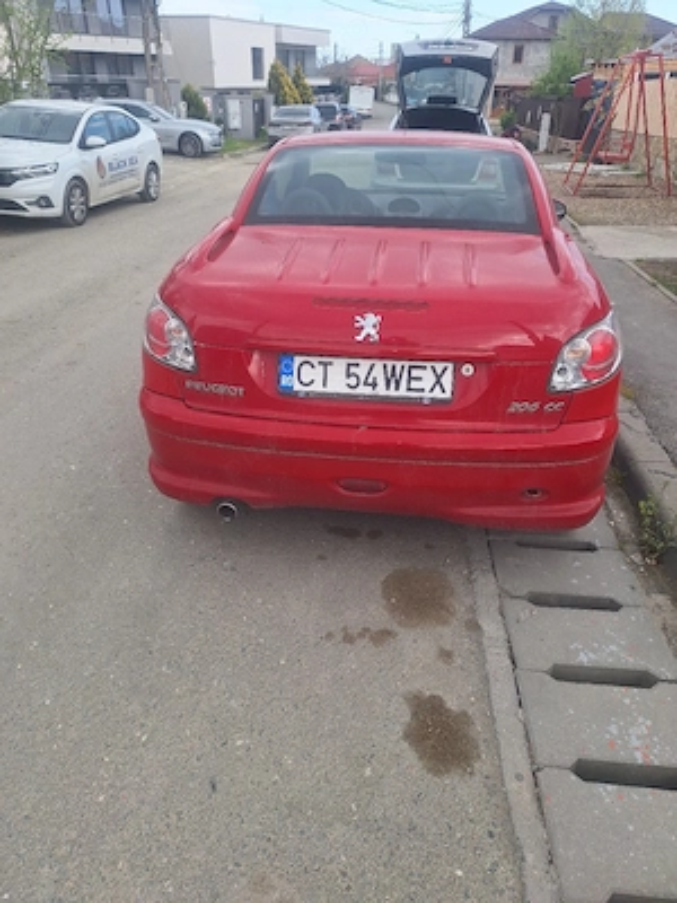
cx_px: 338
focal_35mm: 23
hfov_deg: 58.9
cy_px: 452
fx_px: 600
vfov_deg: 73.9
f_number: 1.8
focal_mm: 5.54
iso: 40
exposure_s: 1/833
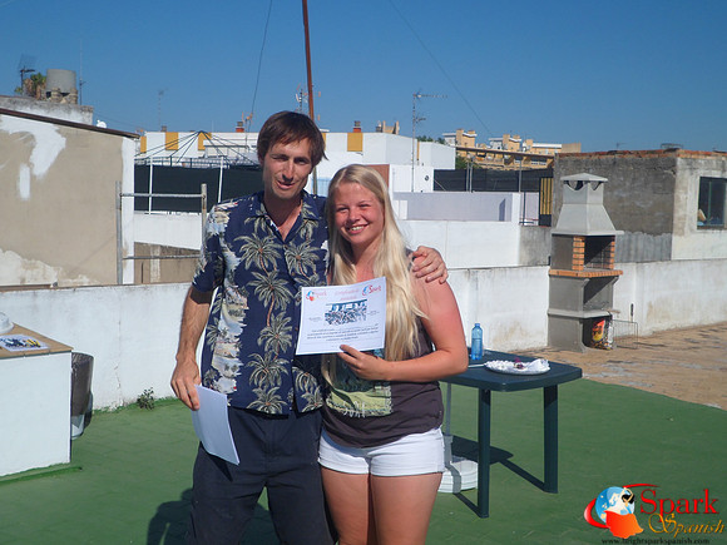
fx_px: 882
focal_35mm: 42
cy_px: 272
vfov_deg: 34.3
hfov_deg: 44.8
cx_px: 364
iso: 80
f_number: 11.9
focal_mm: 7.8
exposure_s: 1/180
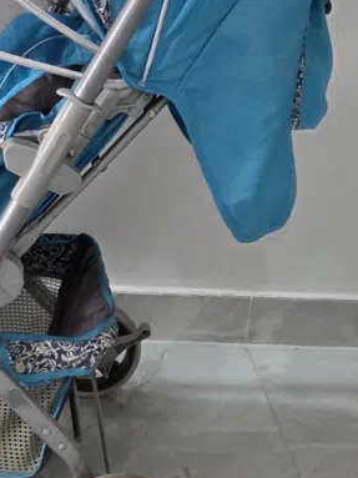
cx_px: -32
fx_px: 1131
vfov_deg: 23.8
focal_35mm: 82
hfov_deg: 17.4
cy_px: 199
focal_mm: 5.4
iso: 400
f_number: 1.8
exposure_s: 1/100
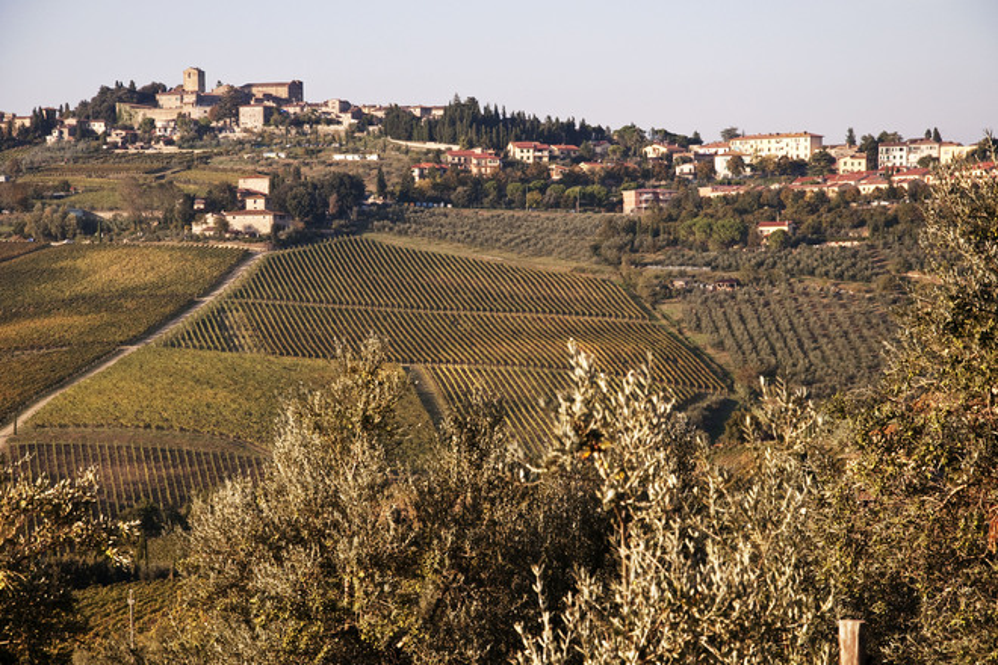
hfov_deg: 16.1
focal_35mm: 128
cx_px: 499
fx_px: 3534
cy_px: 332
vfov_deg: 10.8
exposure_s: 1/800
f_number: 8
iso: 640
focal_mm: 85
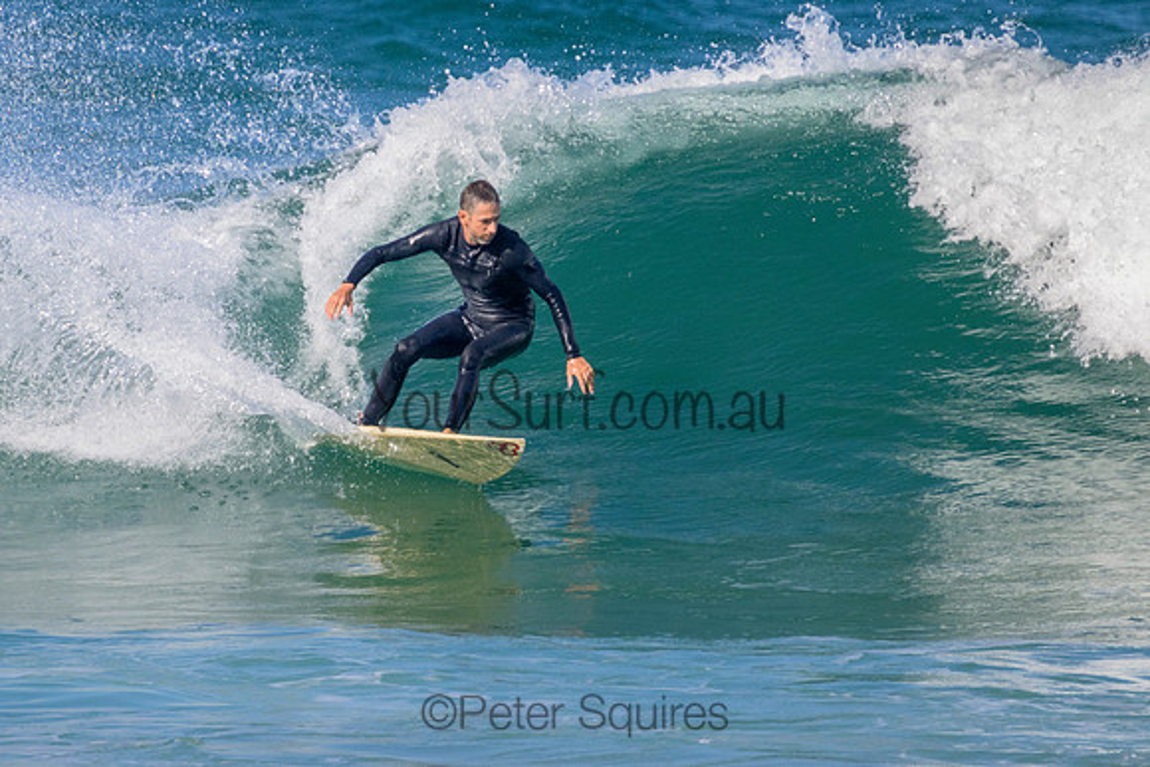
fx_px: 34986
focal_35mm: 1095
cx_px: 426
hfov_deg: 1.9
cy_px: 312
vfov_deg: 1.3
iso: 1600
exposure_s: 1/2000
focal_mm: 800
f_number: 11
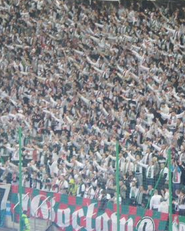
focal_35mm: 271
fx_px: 1857
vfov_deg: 7.1
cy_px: 90
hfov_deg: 5.7
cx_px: 124
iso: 800
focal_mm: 27.9
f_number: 4.4
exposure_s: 1/60
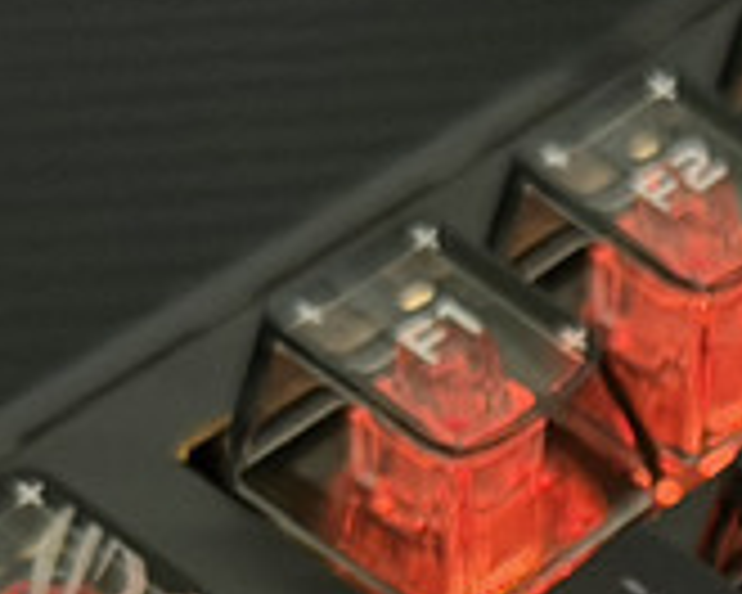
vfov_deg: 6.7
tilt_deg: -44.8
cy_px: 1249
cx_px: 1210
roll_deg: +0.5
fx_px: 4875
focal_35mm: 222
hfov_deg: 8.5
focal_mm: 6.76
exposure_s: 1/37
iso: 500
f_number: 1.78
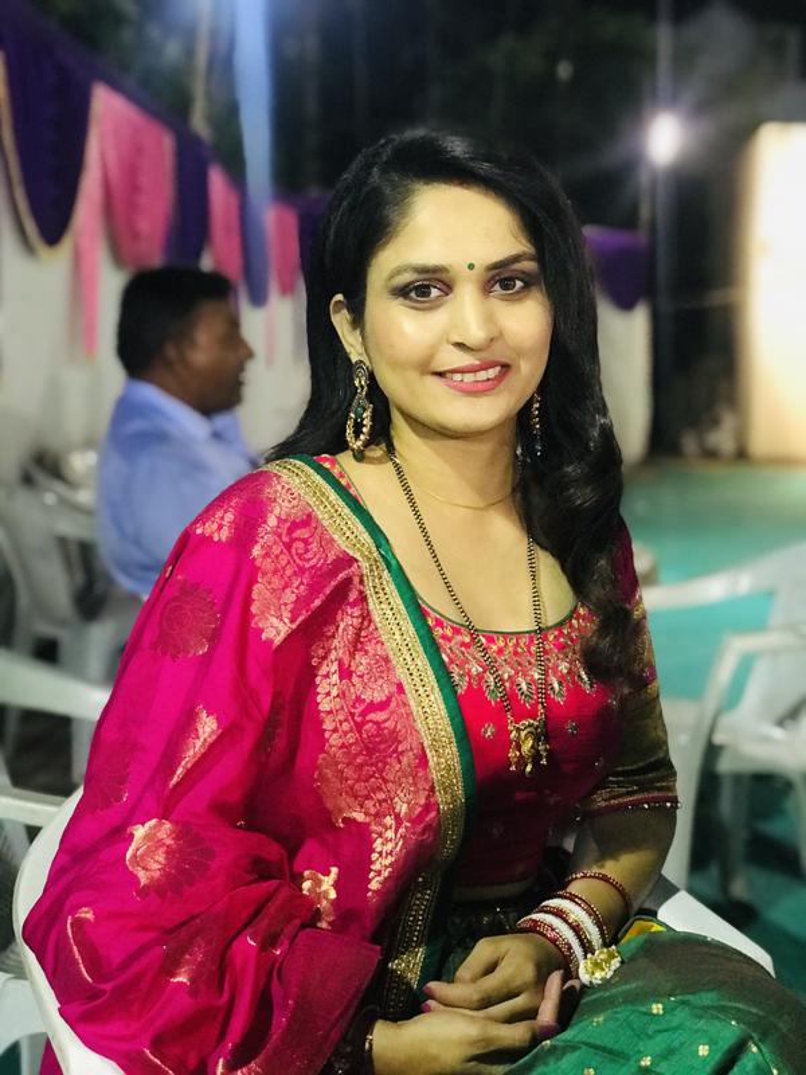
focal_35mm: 57
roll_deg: -0.9
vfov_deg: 33.8
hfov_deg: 25.7
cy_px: 538
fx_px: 1770
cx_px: 403
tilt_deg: -5.3
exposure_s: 1/50
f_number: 2.8
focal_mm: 6.6
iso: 800
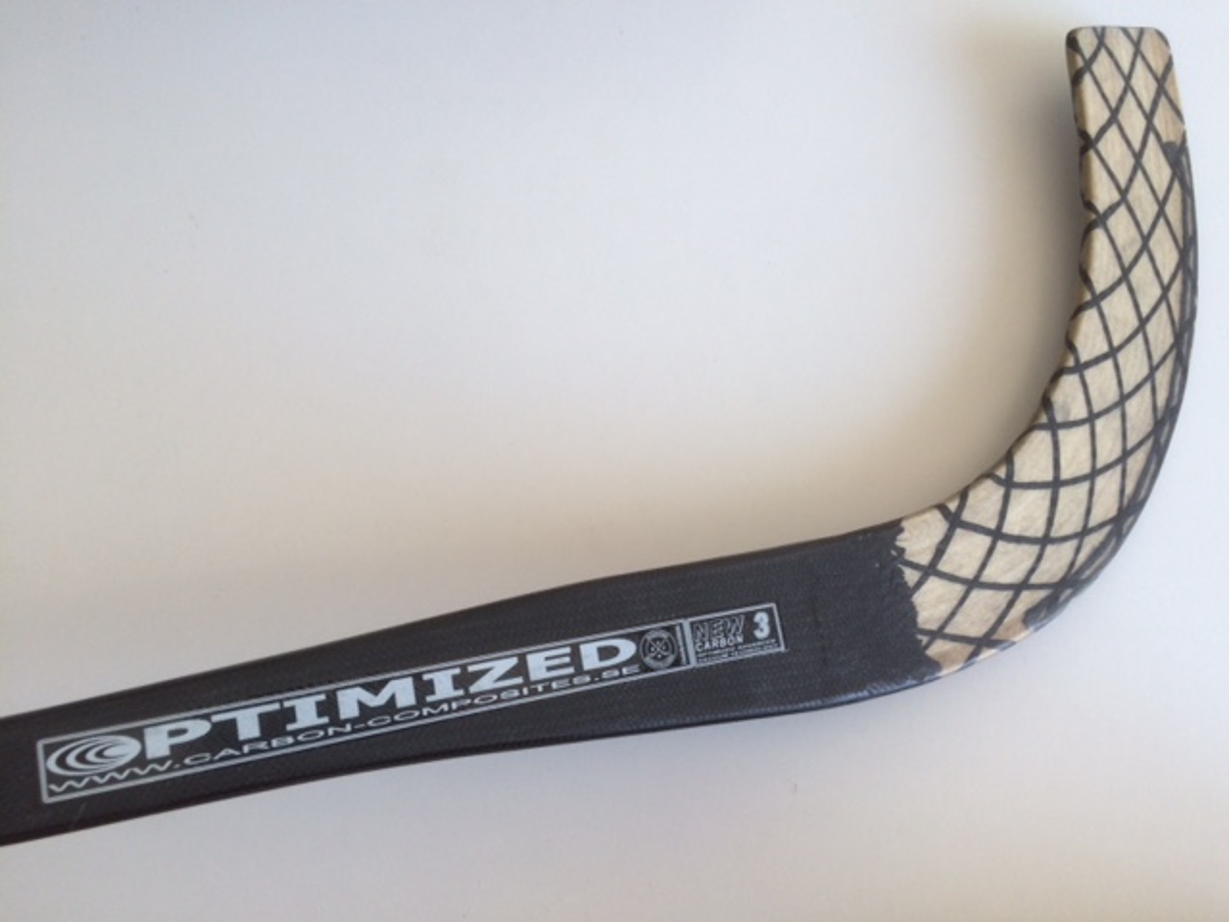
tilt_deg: -72.6
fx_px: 1030
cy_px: 461
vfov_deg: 48.2
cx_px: 614
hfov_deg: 61.7
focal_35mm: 29
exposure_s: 1/120
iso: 40
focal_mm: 4.15
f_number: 2.2
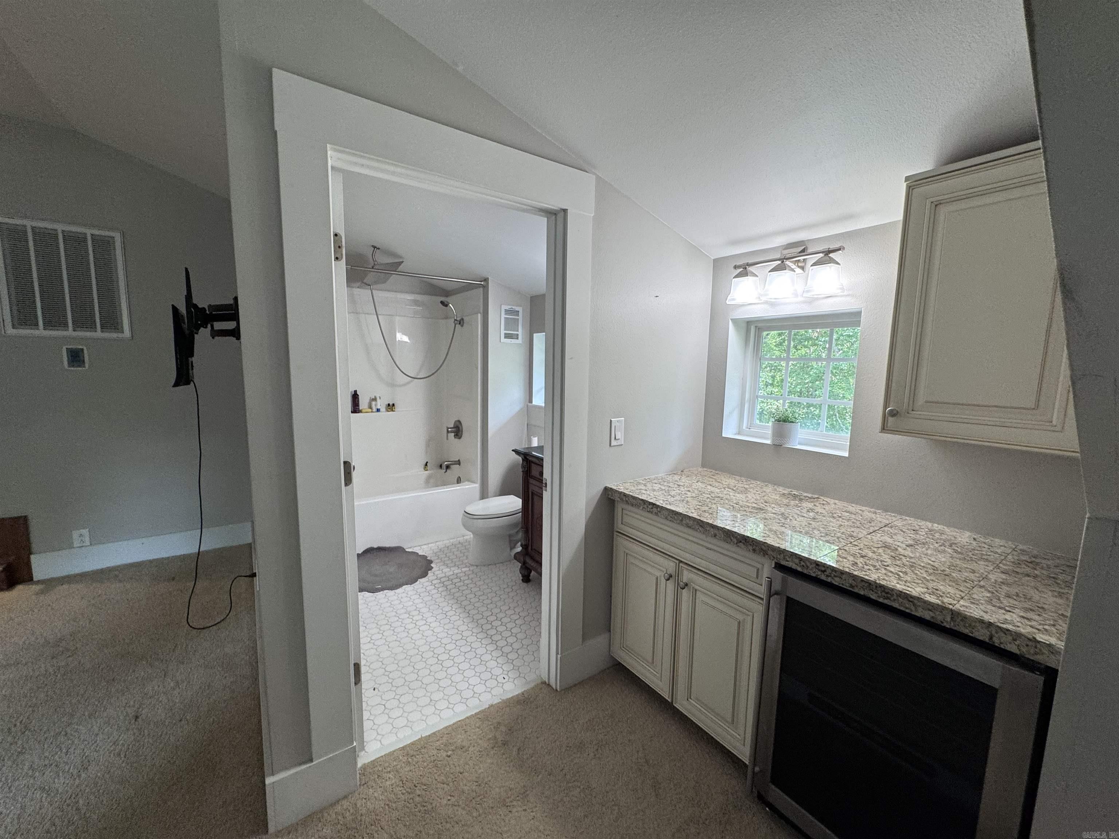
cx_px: 560
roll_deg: -1.1
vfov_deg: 85.7
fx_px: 453
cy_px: 420
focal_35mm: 14
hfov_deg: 102.1
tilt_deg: -8.5
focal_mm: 2.22
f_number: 2.2
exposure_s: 1/120
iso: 125
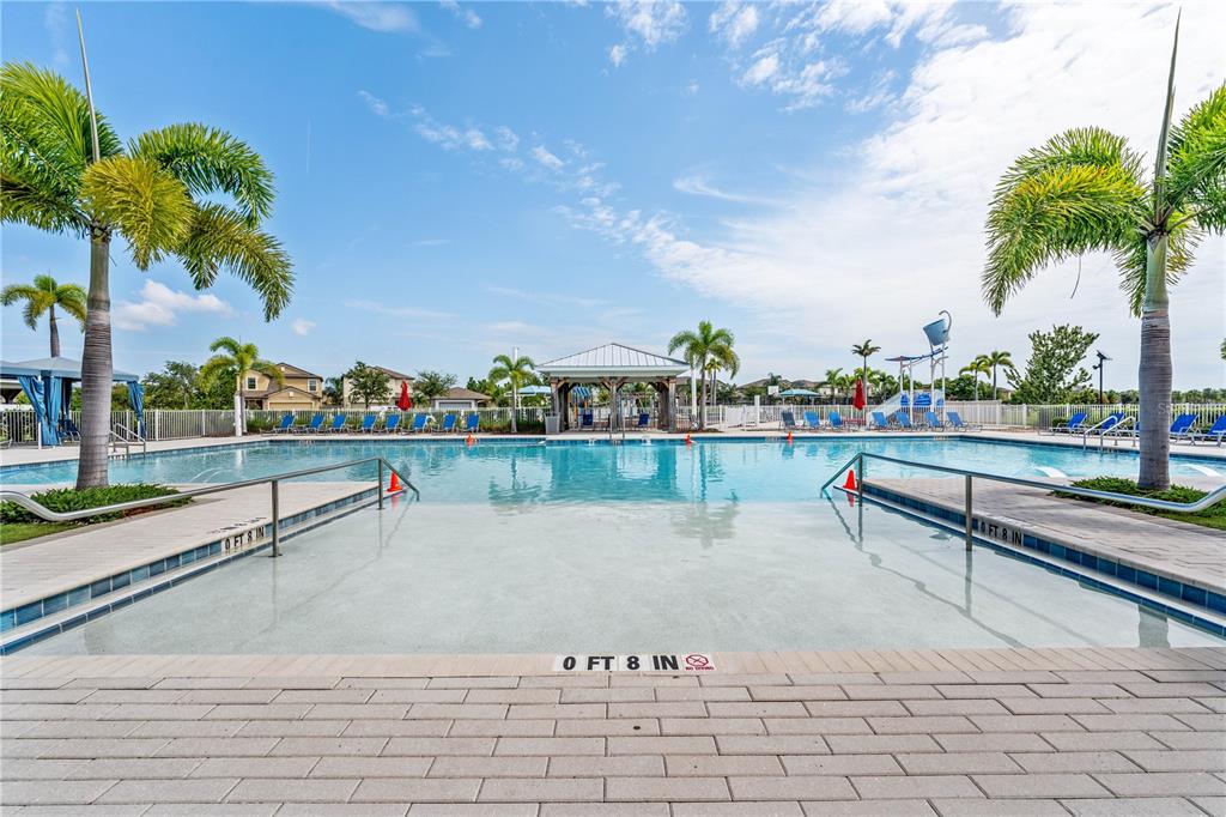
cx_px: 613
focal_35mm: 14
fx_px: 477
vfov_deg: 81.2
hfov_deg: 104.3
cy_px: 408
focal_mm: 14
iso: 200
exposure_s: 1/800
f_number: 8
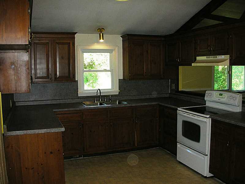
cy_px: 92
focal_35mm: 35
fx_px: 248
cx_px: 122
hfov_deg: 52.6
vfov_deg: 40.7
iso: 105
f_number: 3
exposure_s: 1/60.1
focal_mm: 5.8
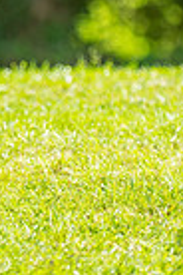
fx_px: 4315
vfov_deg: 3.6
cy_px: -147
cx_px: -80
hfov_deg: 2.4
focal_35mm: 566
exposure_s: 1/1000
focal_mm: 116
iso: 250
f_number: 3.2
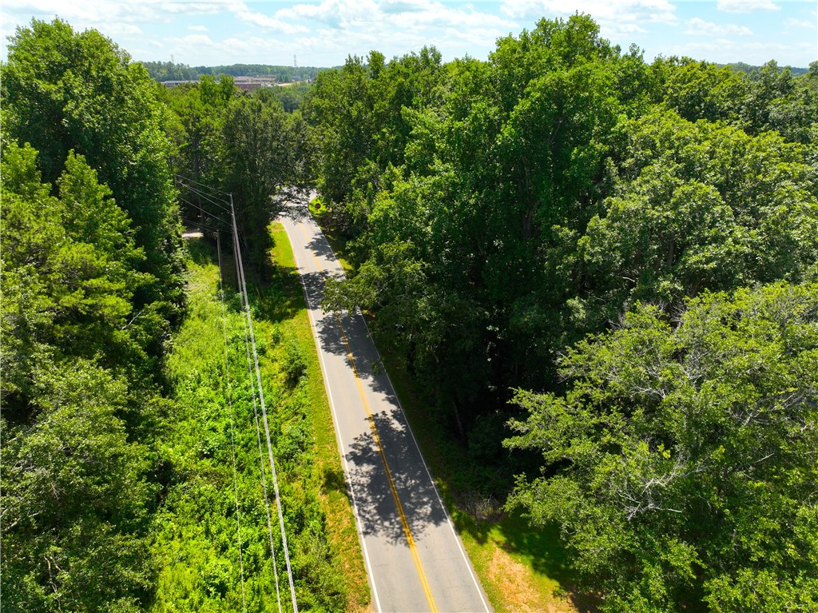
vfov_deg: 56.8
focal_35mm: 24
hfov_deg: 71.6
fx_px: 567
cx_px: 409
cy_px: 306
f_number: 2.8
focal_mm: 12.29
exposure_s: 1/240
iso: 180
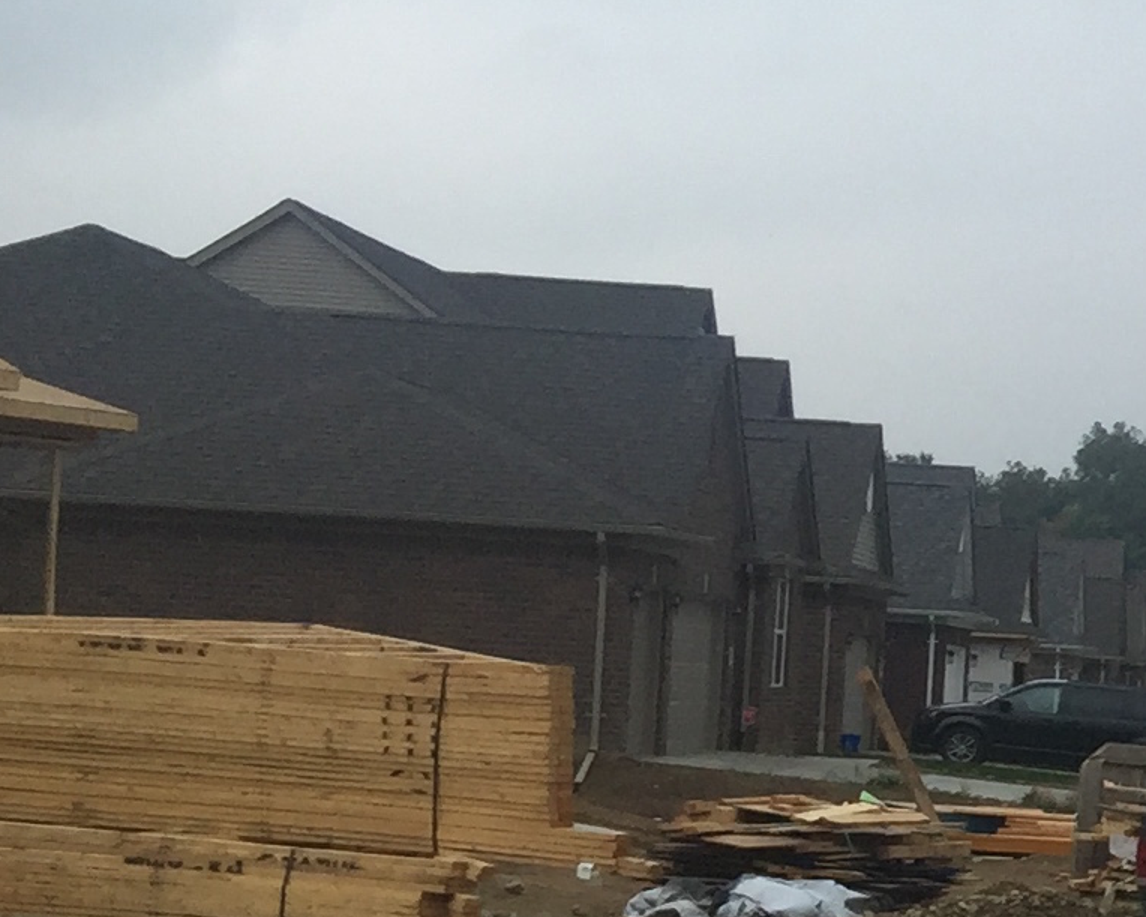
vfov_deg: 12.7
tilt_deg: +4.0
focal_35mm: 121
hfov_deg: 13.2
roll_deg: -3.4
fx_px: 4103
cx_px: 2439
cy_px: 651
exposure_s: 1/618
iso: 32
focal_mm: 4.15
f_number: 2.2
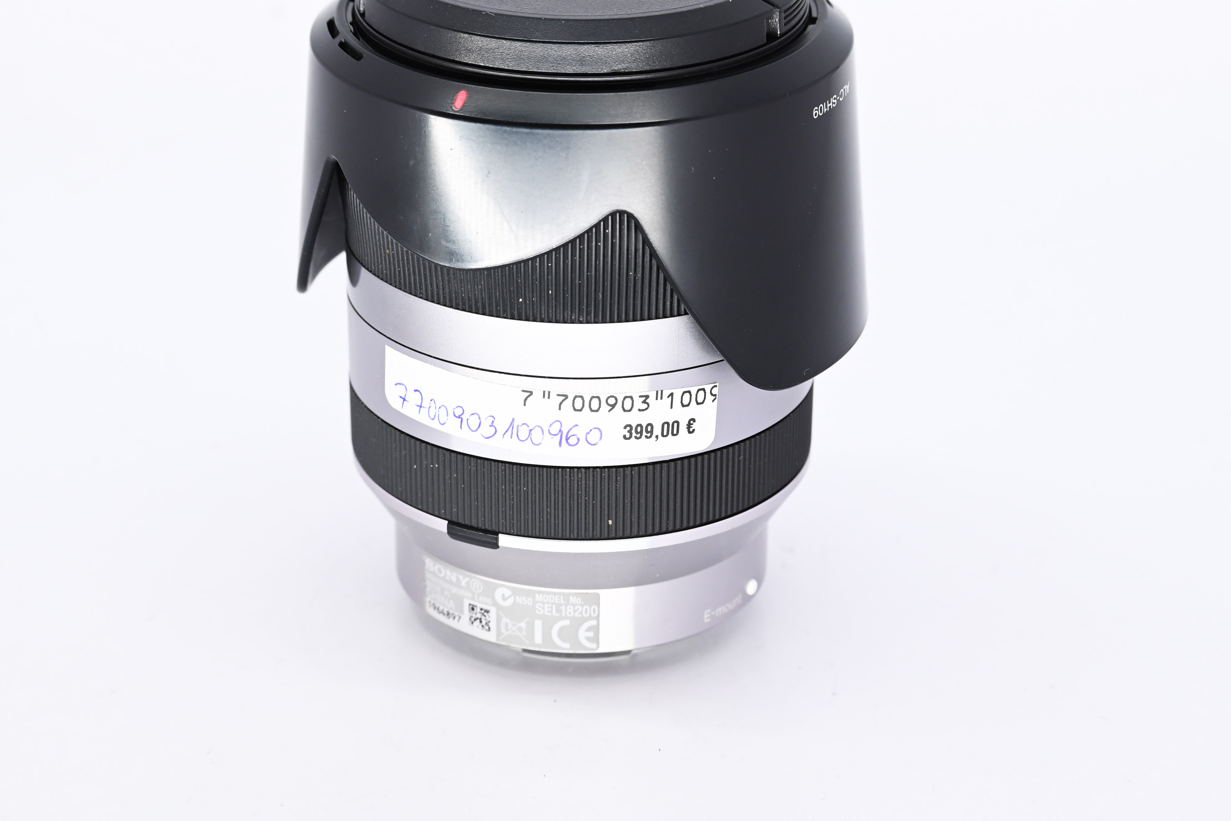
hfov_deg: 20.4
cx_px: 616
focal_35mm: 100
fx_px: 3419
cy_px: 410
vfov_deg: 13.7
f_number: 9
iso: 500
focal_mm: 67
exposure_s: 1/160
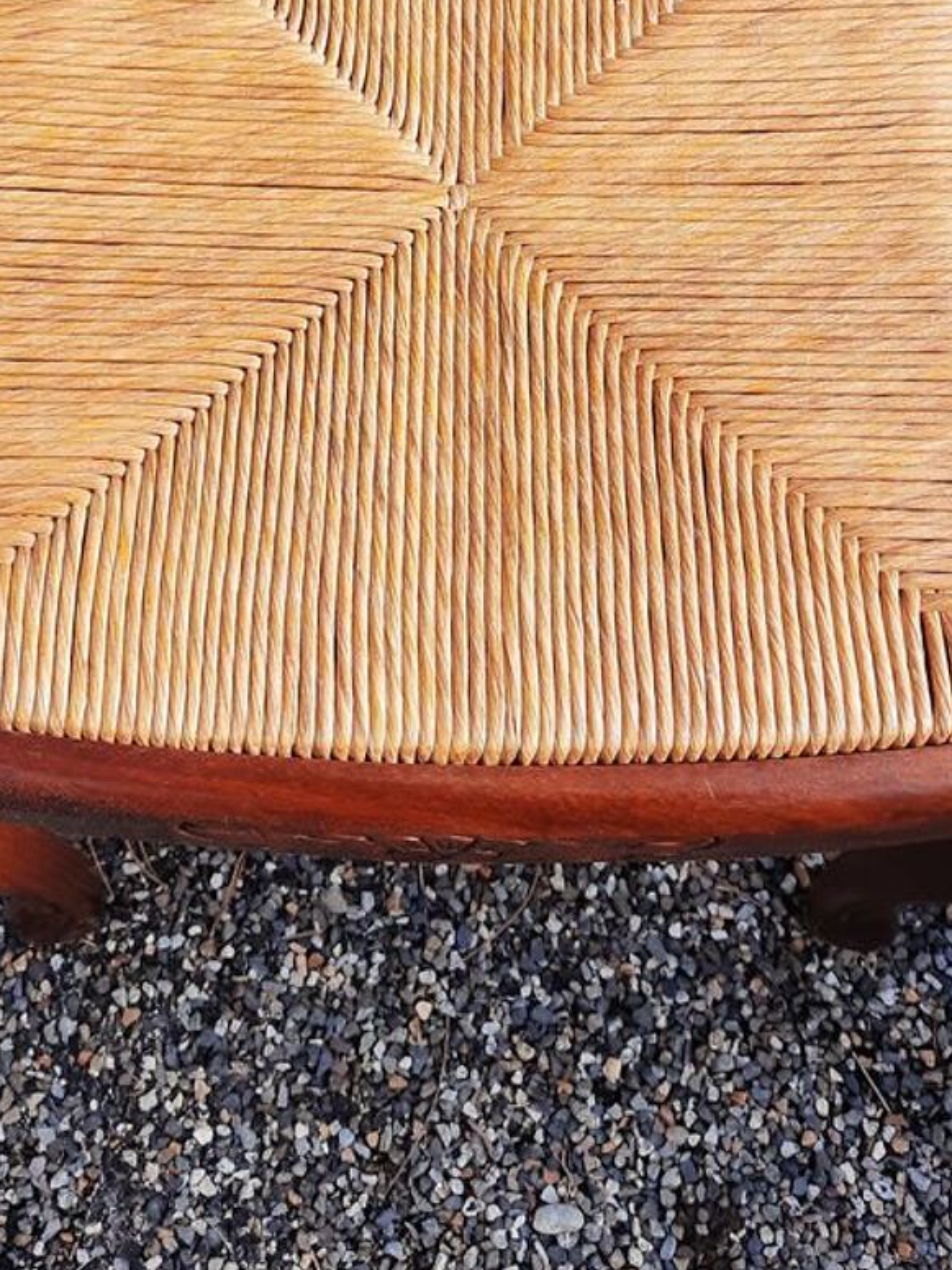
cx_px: 464
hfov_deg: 33.6
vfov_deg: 42.8
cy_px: 353
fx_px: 1577
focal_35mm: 43
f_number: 2
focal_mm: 4.6
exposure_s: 1/1048
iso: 32
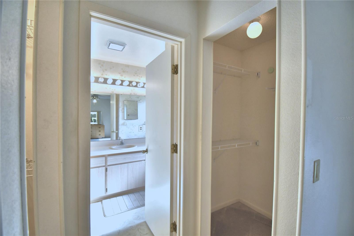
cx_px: 177
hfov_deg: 100.4
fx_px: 147
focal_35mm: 15
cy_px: 118
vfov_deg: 77.3
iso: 320
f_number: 4.5
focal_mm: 10
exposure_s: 1/125
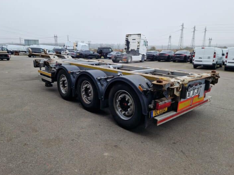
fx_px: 169
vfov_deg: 54.9
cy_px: 84
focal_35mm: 25
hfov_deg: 69.4
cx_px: 117
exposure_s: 1/1013
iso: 50
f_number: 1.8
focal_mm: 5.4
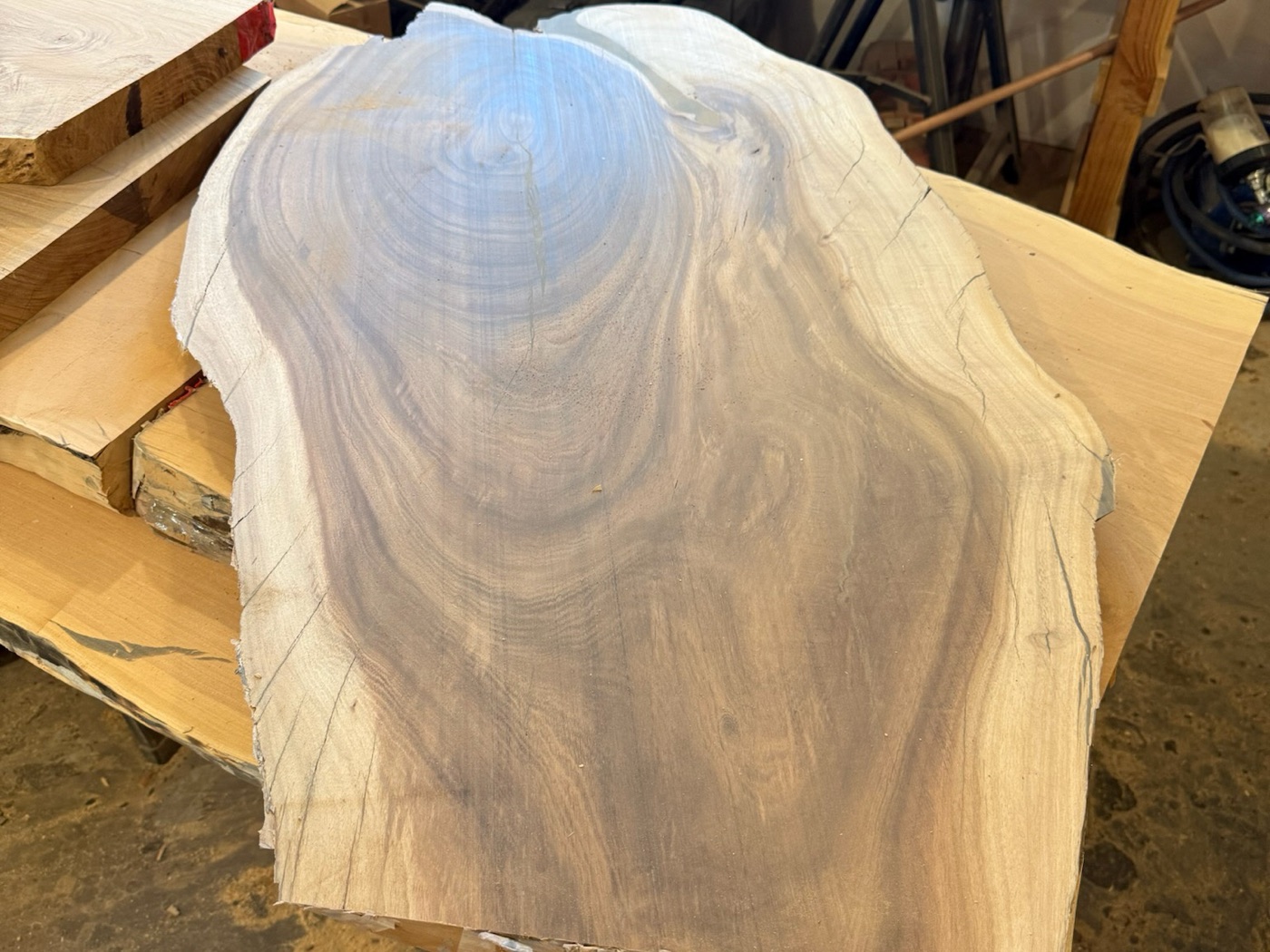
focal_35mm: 24
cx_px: 635
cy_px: 476
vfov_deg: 56.8
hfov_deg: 71.6
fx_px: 881
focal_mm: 6.76
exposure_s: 1/60
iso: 200
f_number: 1.78
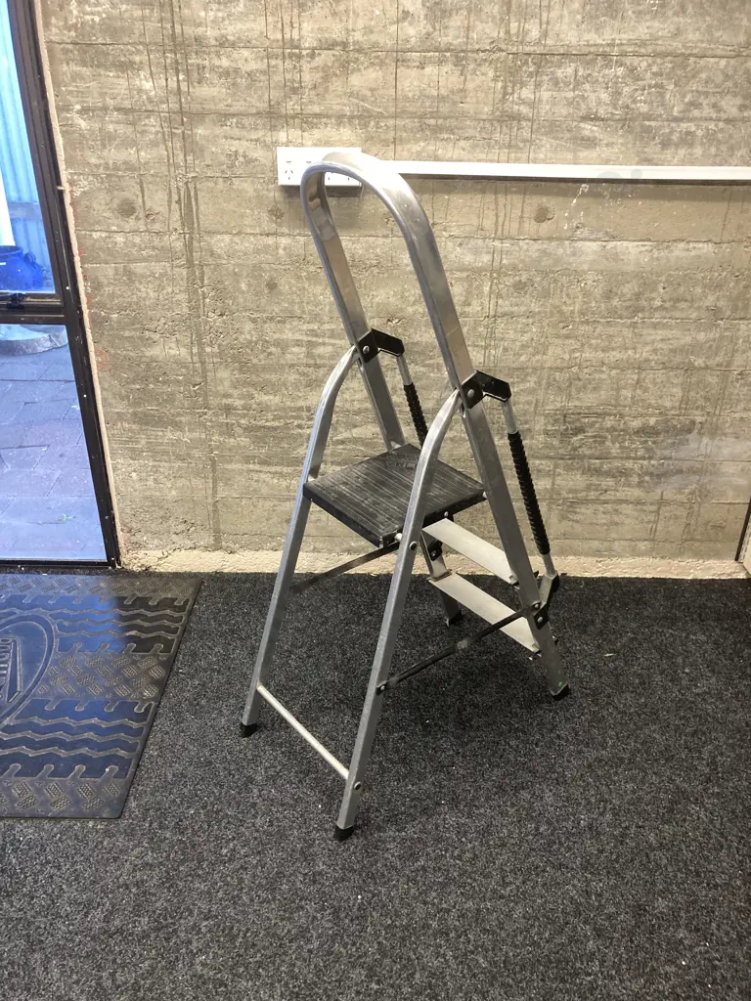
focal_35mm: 28
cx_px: 376
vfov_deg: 63.4
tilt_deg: -28.1
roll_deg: -1.7
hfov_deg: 49.7
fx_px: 810
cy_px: 500
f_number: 1.8
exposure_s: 1/50
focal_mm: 3.99
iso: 160
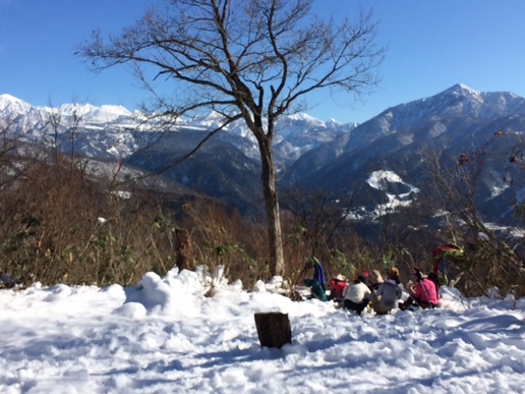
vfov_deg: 39.7
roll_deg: +0.4
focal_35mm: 36
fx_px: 546
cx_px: 232
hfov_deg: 51.2
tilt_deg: -4.1
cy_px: 189
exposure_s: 1/3448
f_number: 2.2
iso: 32
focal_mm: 4.15
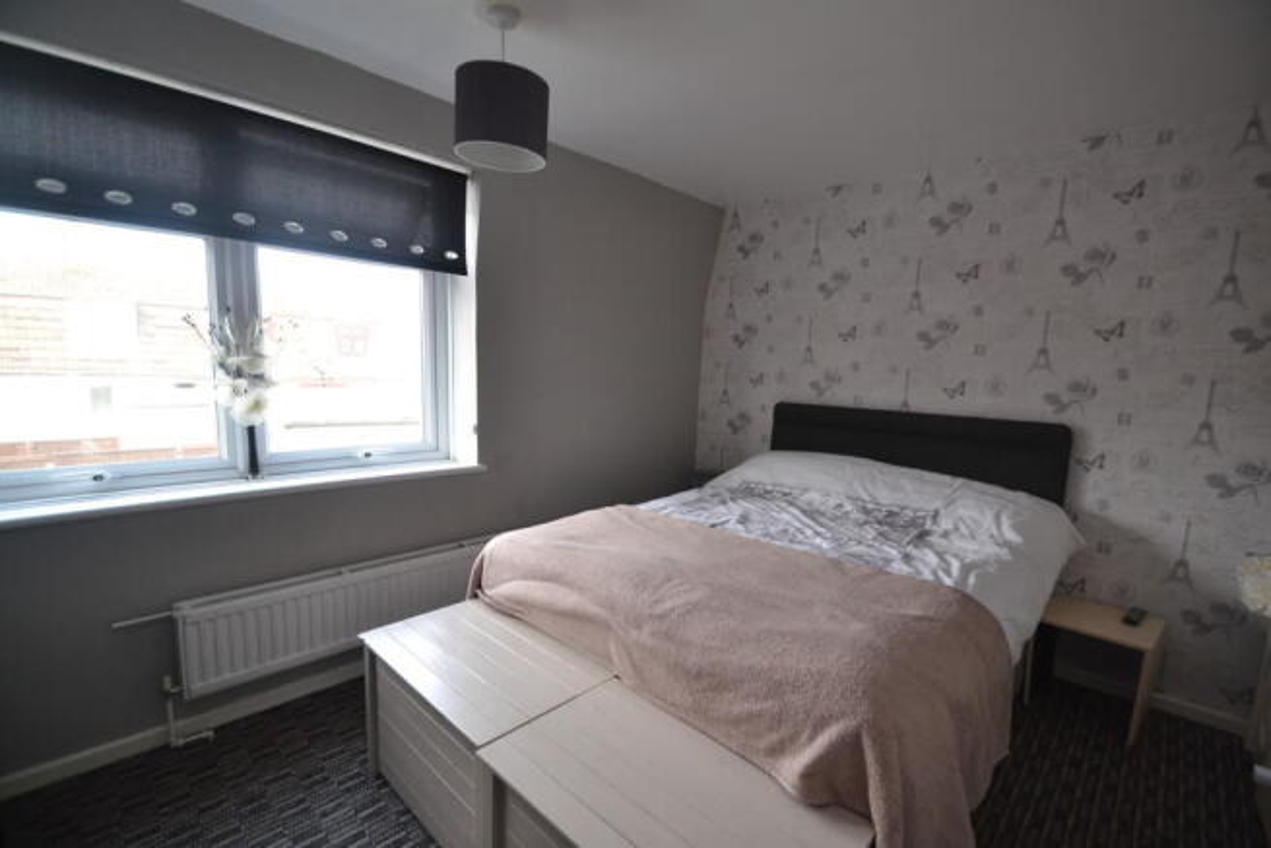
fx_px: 530
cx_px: 636
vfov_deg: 77.4
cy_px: 424
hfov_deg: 100.4
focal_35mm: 15
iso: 400
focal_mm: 10
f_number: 4
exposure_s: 1/60
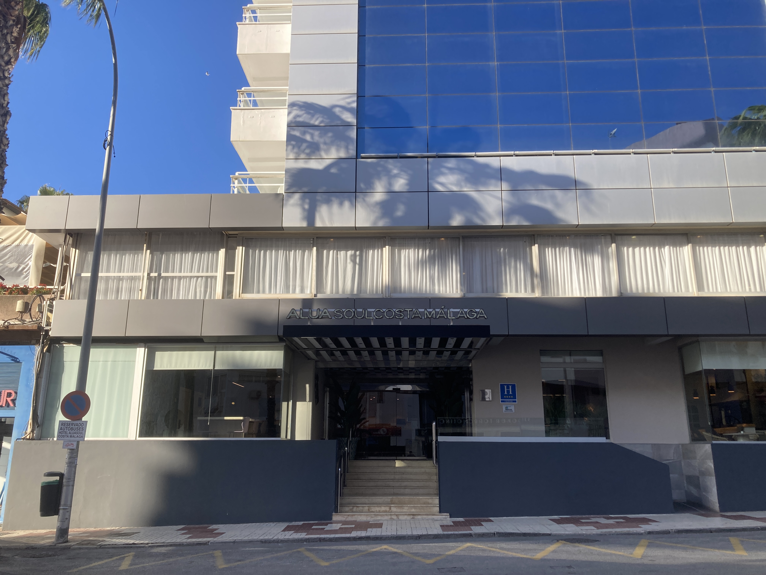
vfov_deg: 49.7
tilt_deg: +16.5
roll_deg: -0.2
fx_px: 620
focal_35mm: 28
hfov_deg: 63.4
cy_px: 288
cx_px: 383
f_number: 1.8
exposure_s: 1/842
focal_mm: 3.99
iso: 20
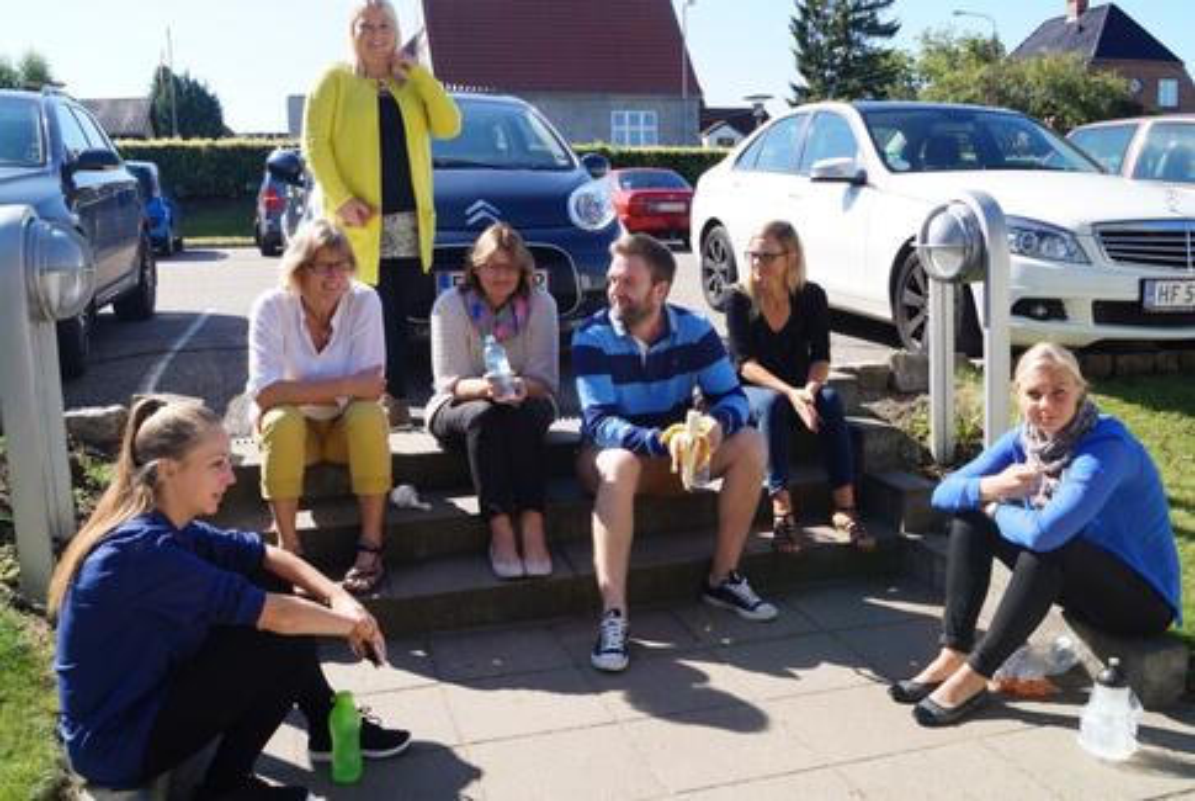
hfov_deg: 57.1
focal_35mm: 33
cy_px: 400
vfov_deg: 40.1
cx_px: 598
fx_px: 1097
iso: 100
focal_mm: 22
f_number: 8
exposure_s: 1/125
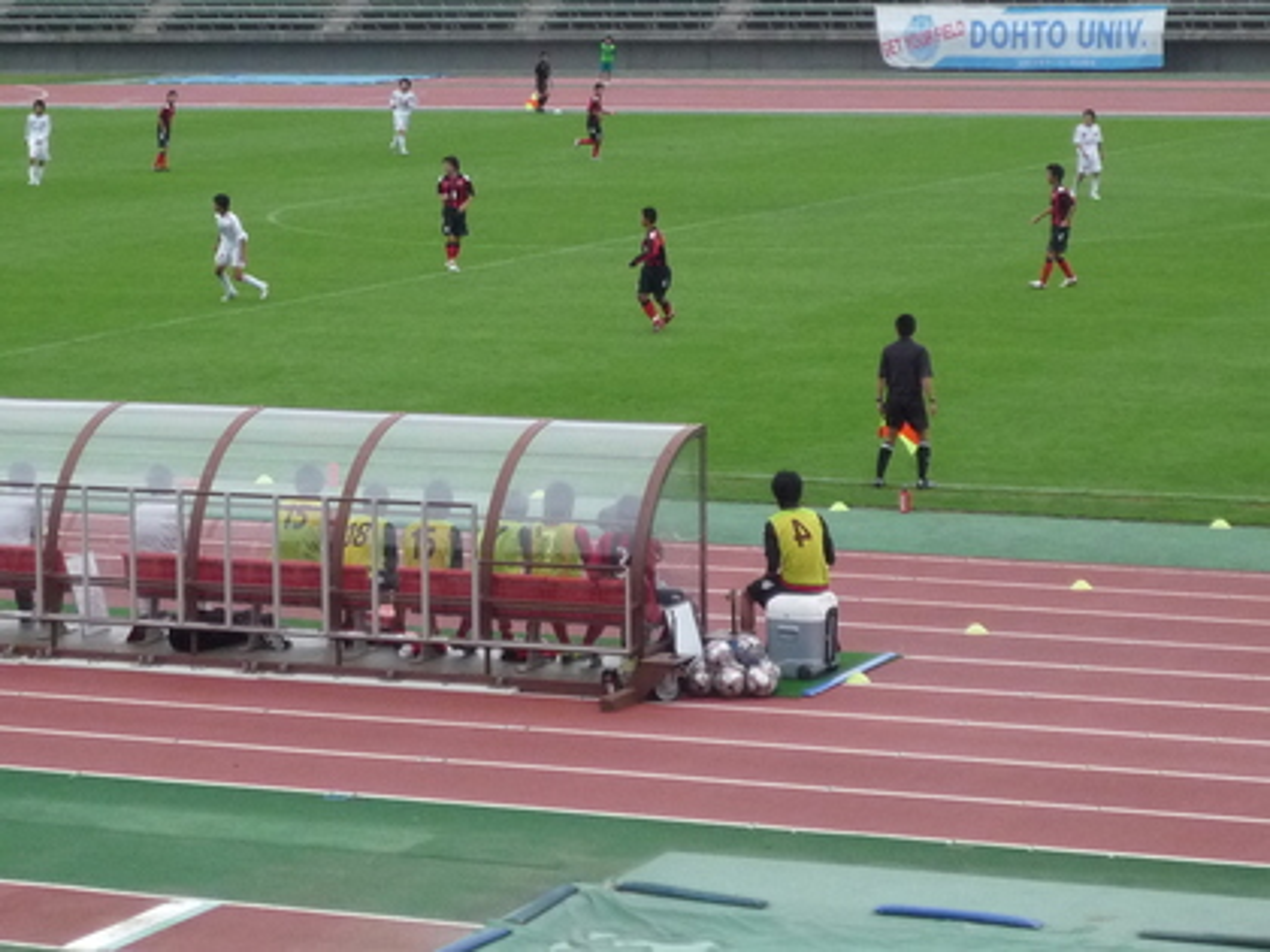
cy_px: 476
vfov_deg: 12.0
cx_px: 635
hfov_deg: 15.9
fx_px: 4549
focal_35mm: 124
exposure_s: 1/500
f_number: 4.9
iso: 320
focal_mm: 12.2
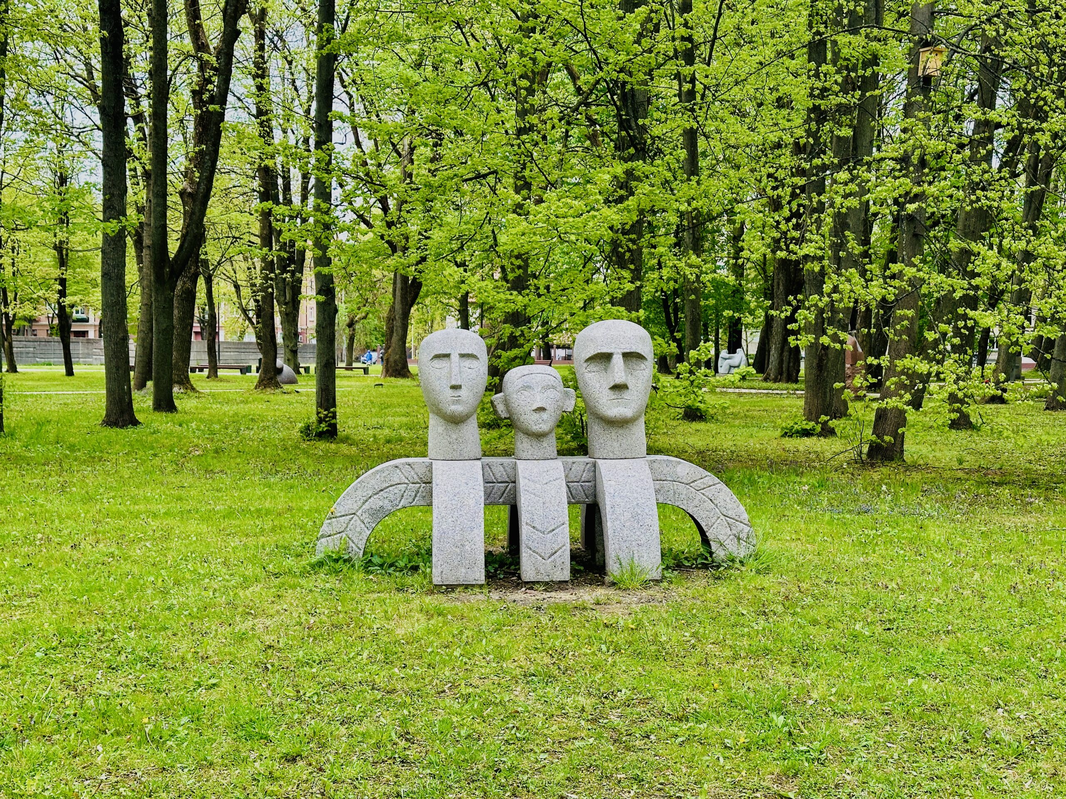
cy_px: 400
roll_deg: +0.3
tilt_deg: -2.7
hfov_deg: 39.7
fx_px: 1478
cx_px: 533
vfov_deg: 30.3
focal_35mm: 48
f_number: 1.78
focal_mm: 6.86
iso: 64
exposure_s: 1/714
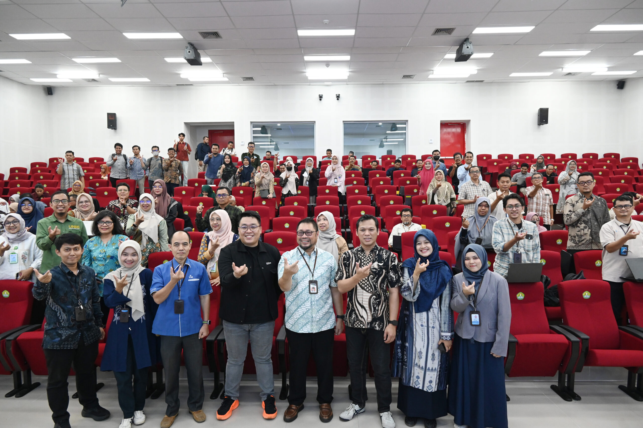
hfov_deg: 73.8
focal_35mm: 24
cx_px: 322
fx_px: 428
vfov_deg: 53.1
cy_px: 214
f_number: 5.6
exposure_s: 1/125
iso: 3200
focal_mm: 24
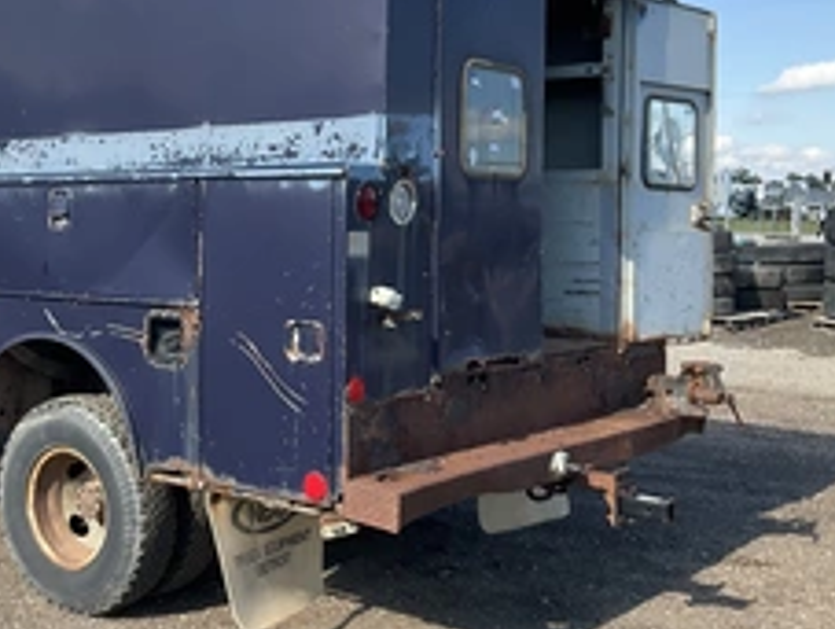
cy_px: 254
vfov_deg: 28.6
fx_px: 1232
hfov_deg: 36.4
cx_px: 188
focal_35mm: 51
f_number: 1.8
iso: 25
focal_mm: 3
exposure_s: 1/883
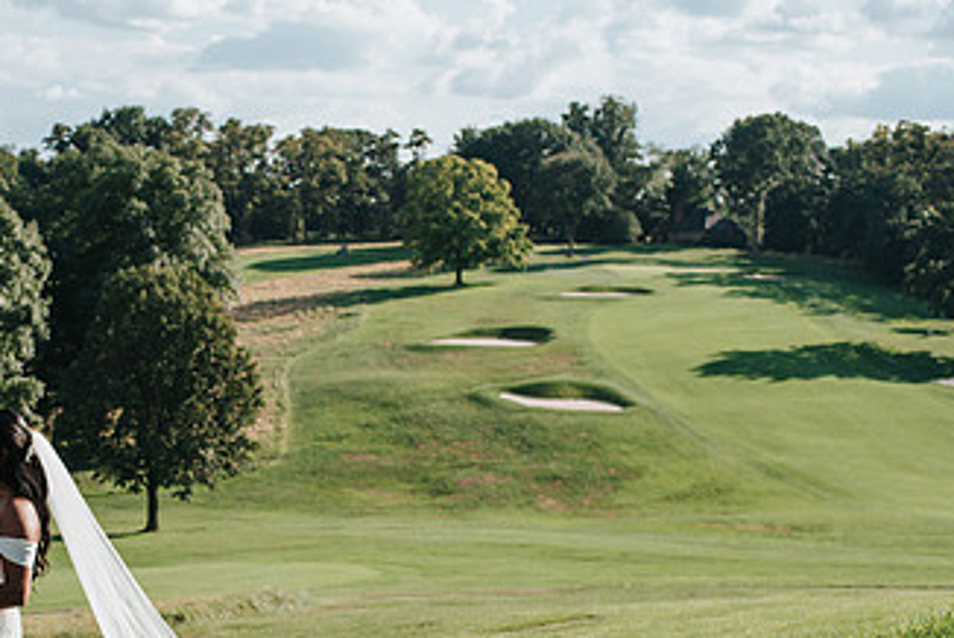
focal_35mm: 73
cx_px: 116
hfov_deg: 26.8
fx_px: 1936
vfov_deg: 18.5
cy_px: 536
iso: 100
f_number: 3.2
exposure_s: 1/1250
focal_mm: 35
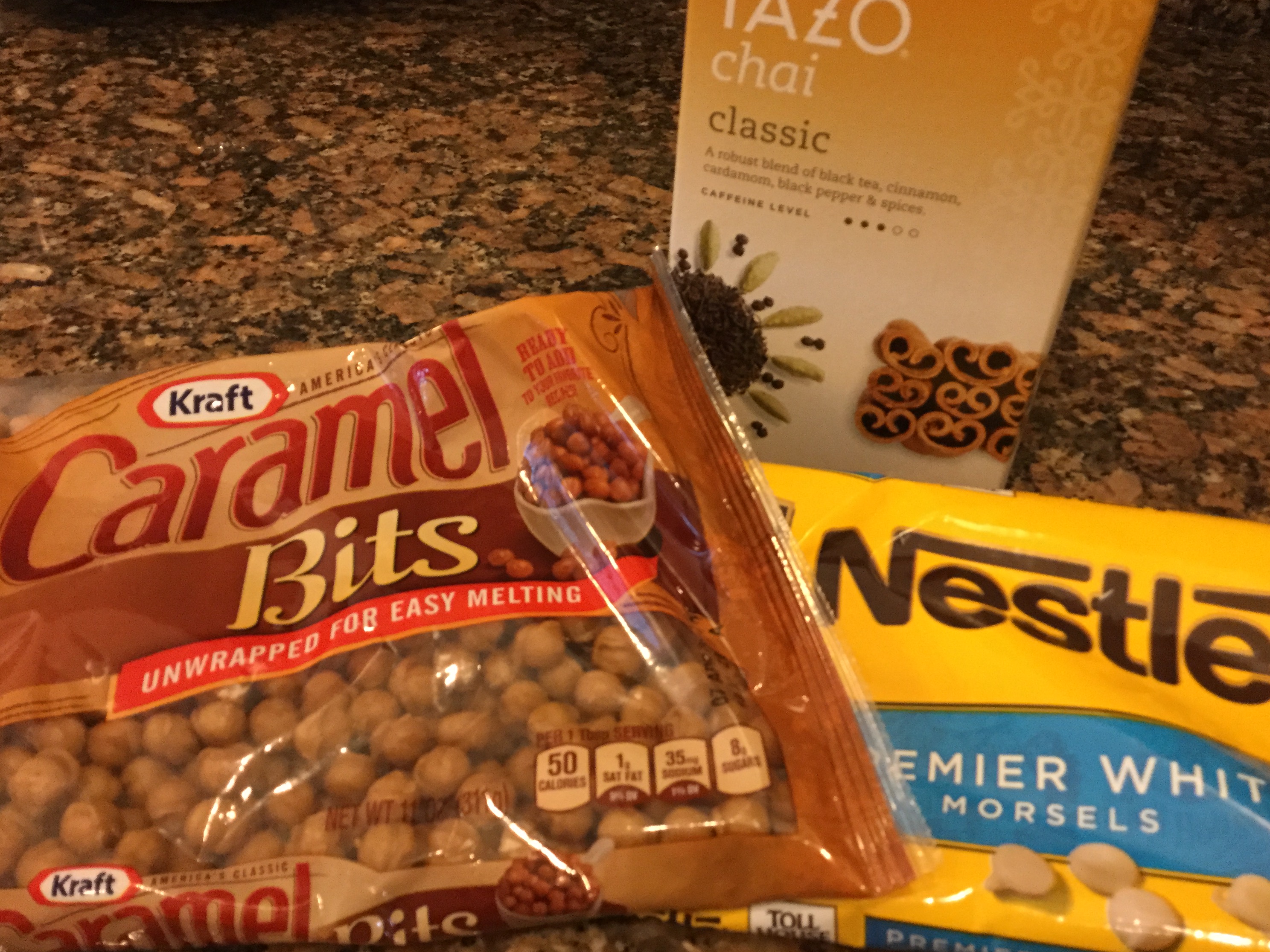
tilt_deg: -41.2
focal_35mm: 34
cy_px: 486
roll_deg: -4.4
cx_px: 628
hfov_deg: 54.0
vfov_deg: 41.8
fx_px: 1247
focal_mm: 3.3
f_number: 2.4
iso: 200
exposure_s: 1/17
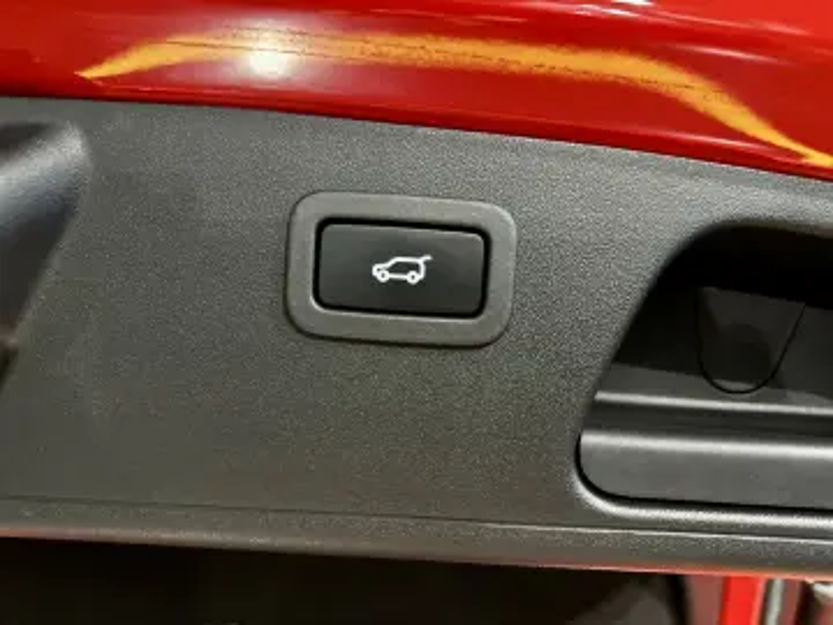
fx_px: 578
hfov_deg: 71.6
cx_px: 416
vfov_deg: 56.8
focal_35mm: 24
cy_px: 312
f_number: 1.78
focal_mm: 6.86
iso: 1000
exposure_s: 1/32
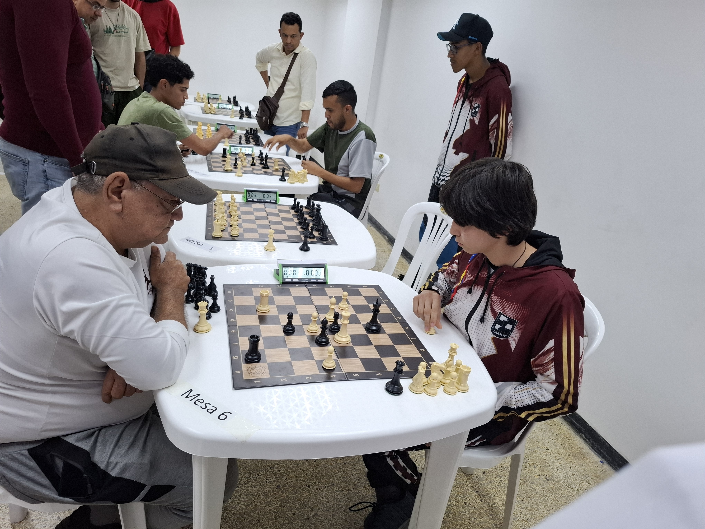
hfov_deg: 73.9
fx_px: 468
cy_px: 264
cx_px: 352
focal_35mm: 23
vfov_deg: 58.9
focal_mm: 5.54
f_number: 1.8
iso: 200
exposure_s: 1/120
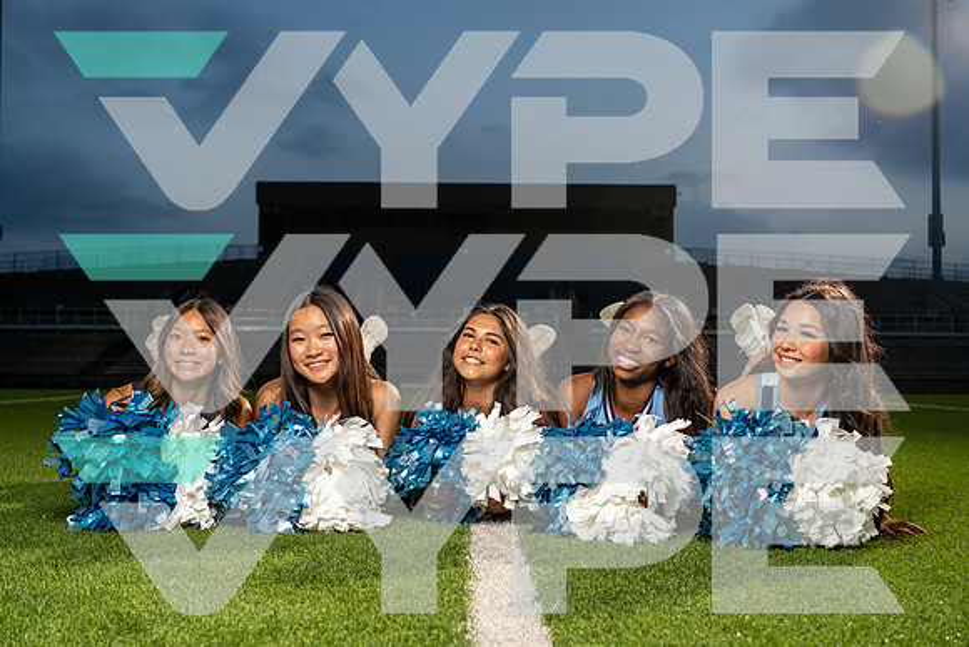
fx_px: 1021
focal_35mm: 38
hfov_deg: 50.8
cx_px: 484
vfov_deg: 35.1
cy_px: 348
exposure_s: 1/250
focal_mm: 35
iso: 500
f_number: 4
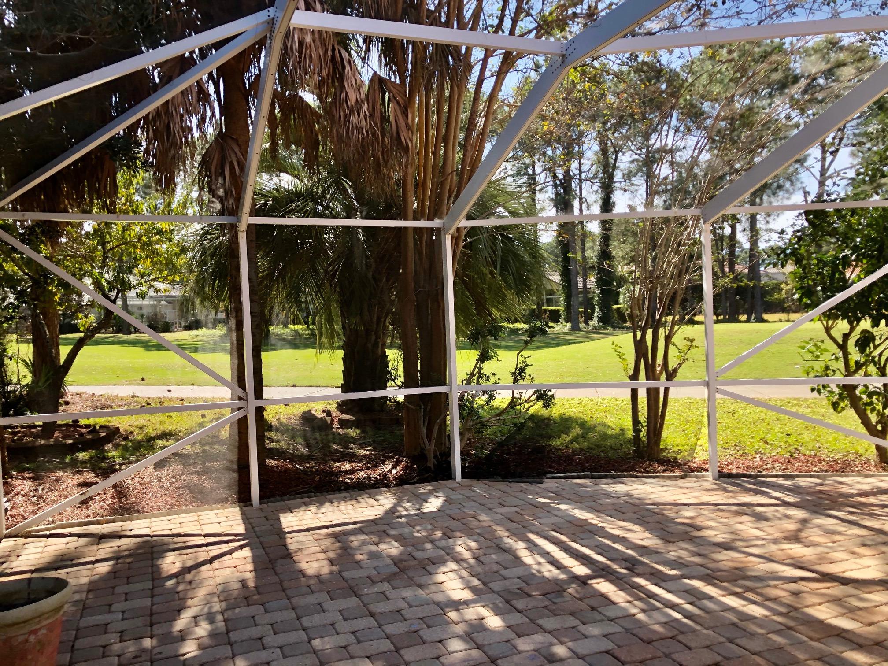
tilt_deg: +0.4
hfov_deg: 63.4
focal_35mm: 28
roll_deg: +0.6
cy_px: 333
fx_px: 718
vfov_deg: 49.7
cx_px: 444
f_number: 1.8
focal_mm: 3.99
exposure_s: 1/368
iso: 20
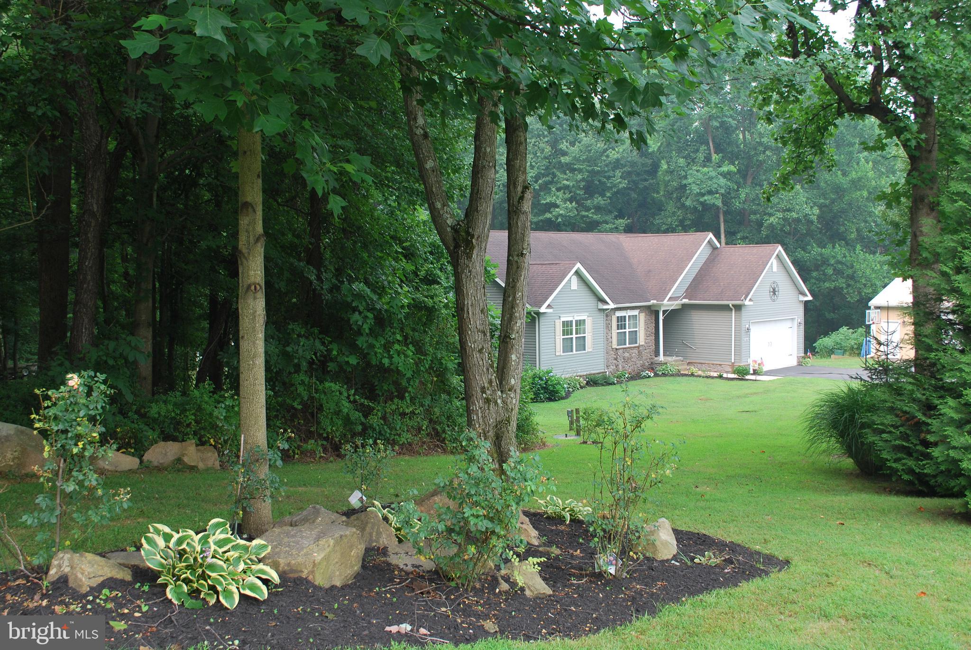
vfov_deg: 34.3
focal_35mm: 39
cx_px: 486
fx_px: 1053
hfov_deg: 49.5
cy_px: 325
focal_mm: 26
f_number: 6.3
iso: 200
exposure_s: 1/60
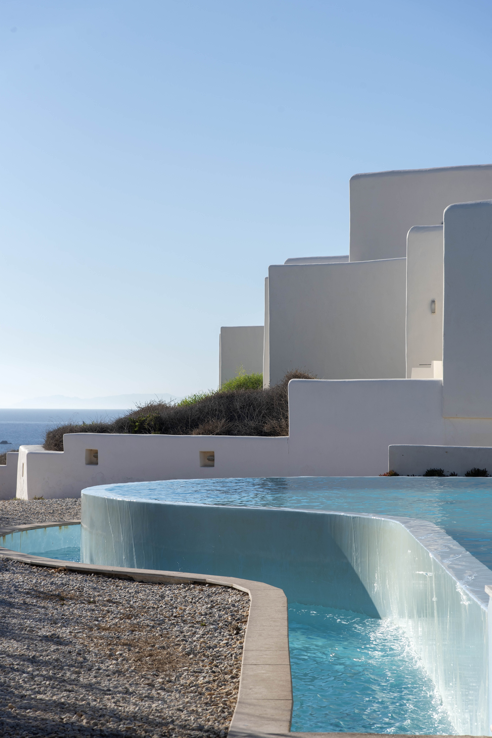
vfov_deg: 23.9
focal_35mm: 85
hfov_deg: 16.1
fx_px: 1741
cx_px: 246
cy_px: 369
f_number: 8
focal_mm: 85
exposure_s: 1/500
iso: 160
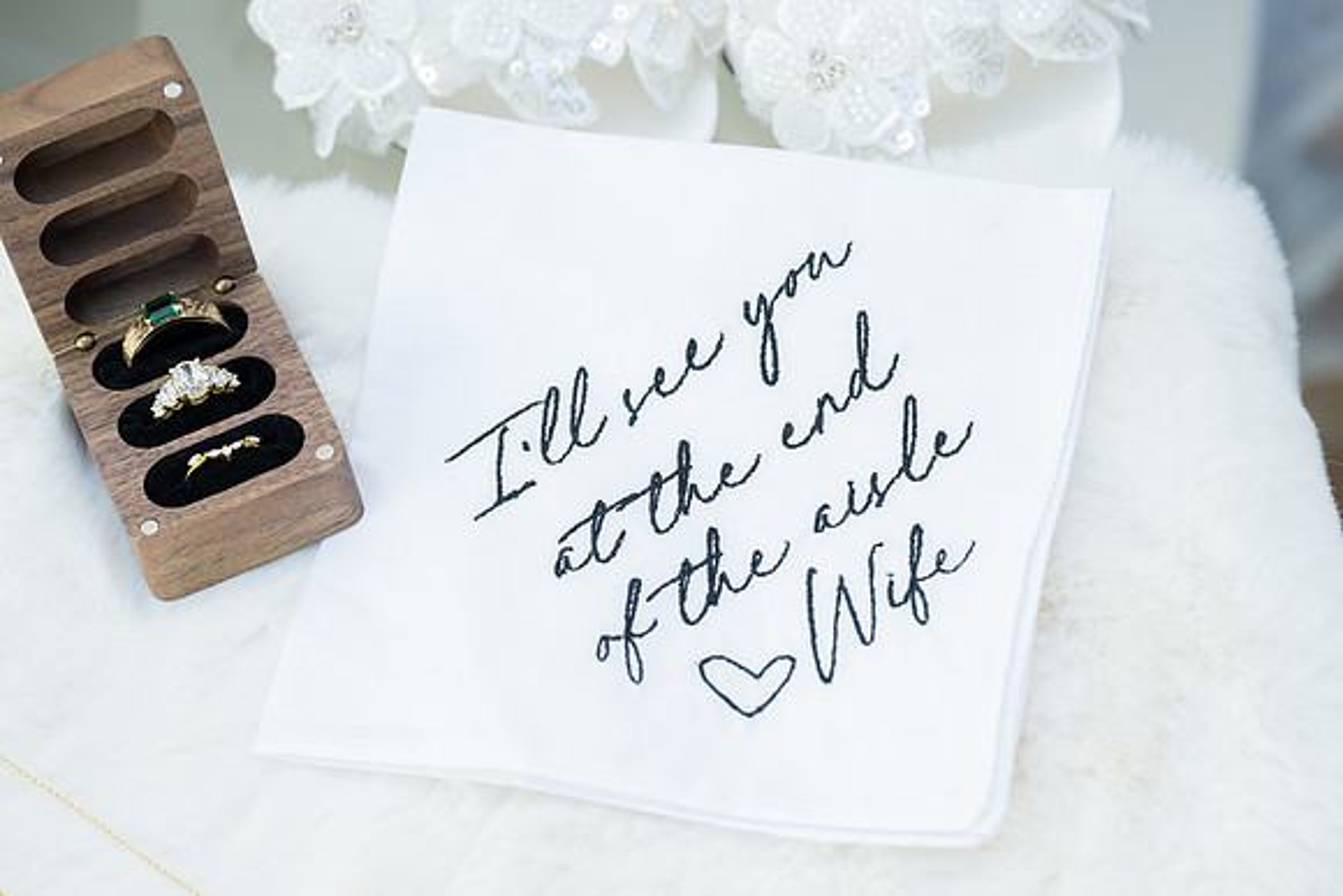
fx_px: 3190
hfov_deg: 23.8
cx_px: 682
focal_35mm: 85
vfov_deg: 16.0
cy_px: 455
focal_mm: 82
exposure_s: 1/125
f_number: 5.6
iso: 640
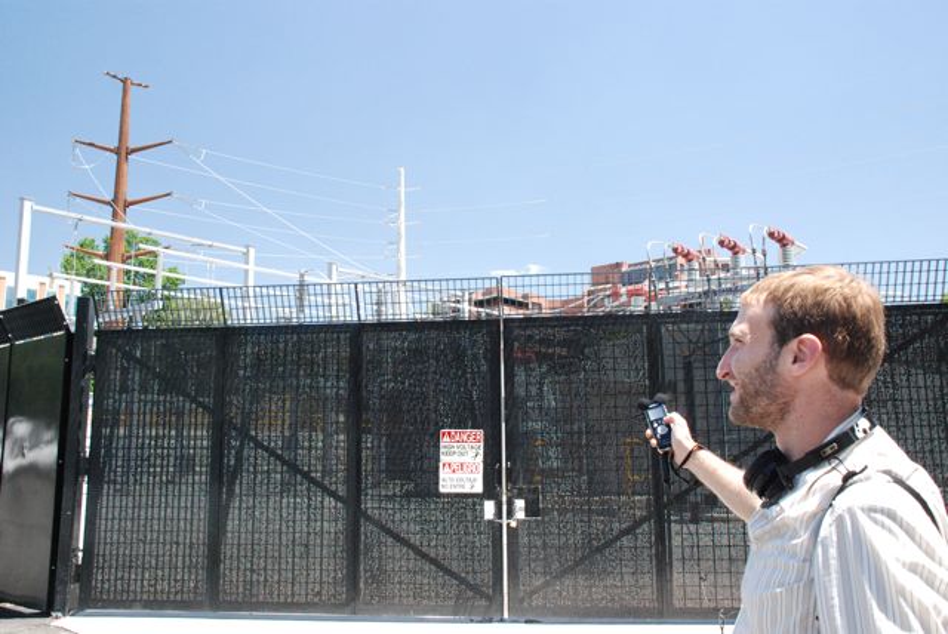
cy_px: 317
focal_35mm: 33
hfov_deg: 57.2
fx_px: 870
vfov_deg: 40.0
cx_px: 474
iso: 1600
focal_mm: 22
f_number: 8
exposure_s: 1/250
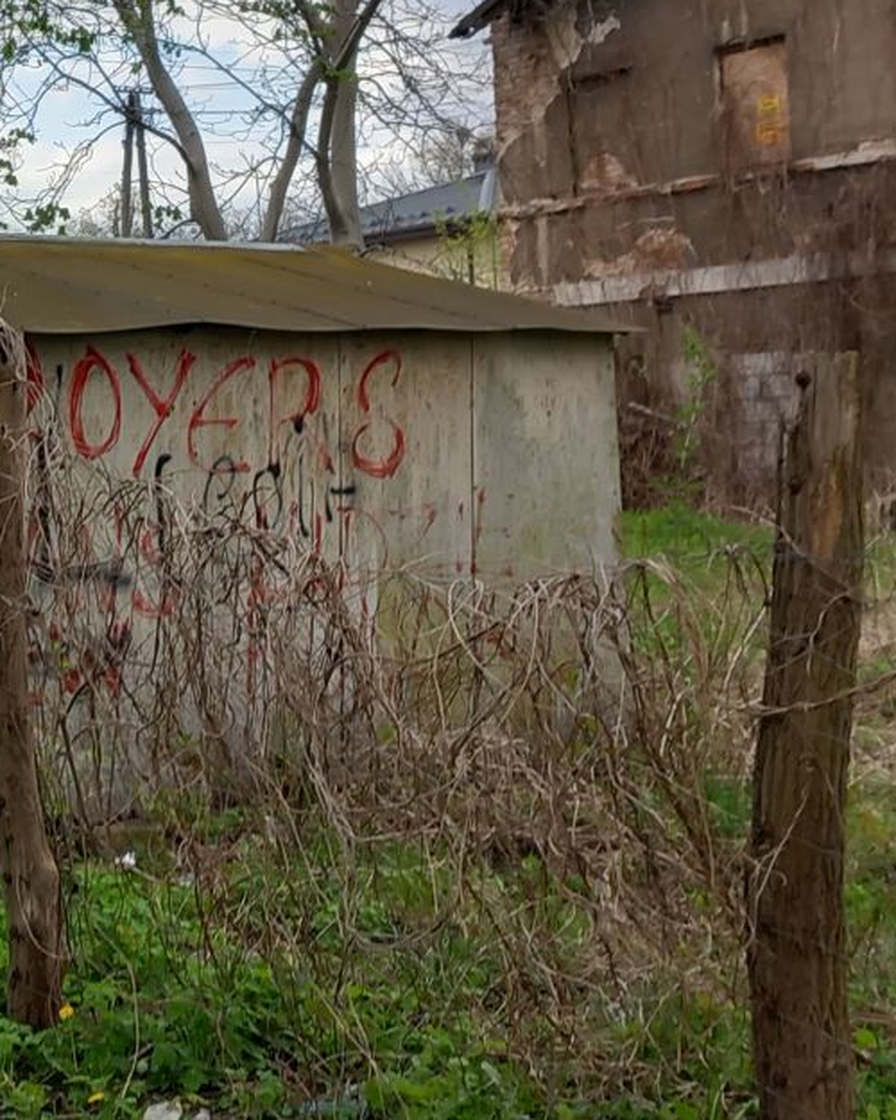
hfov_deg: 18.0
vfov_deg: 23.5
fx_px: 2685
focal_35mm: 81
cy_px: 382
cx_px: -183
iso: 20
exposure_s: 1/211
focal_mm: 4
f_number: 1.8
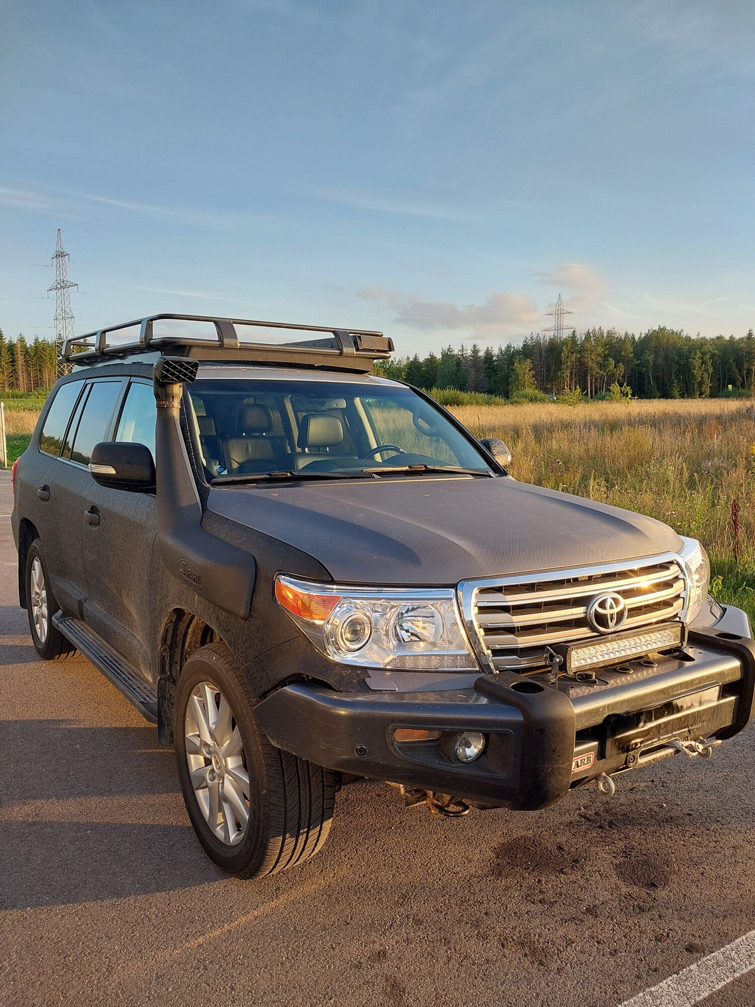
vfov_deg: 65.3
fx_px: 785
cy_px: 504
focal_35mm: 27
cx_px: 378
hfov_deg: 51.4
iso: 25
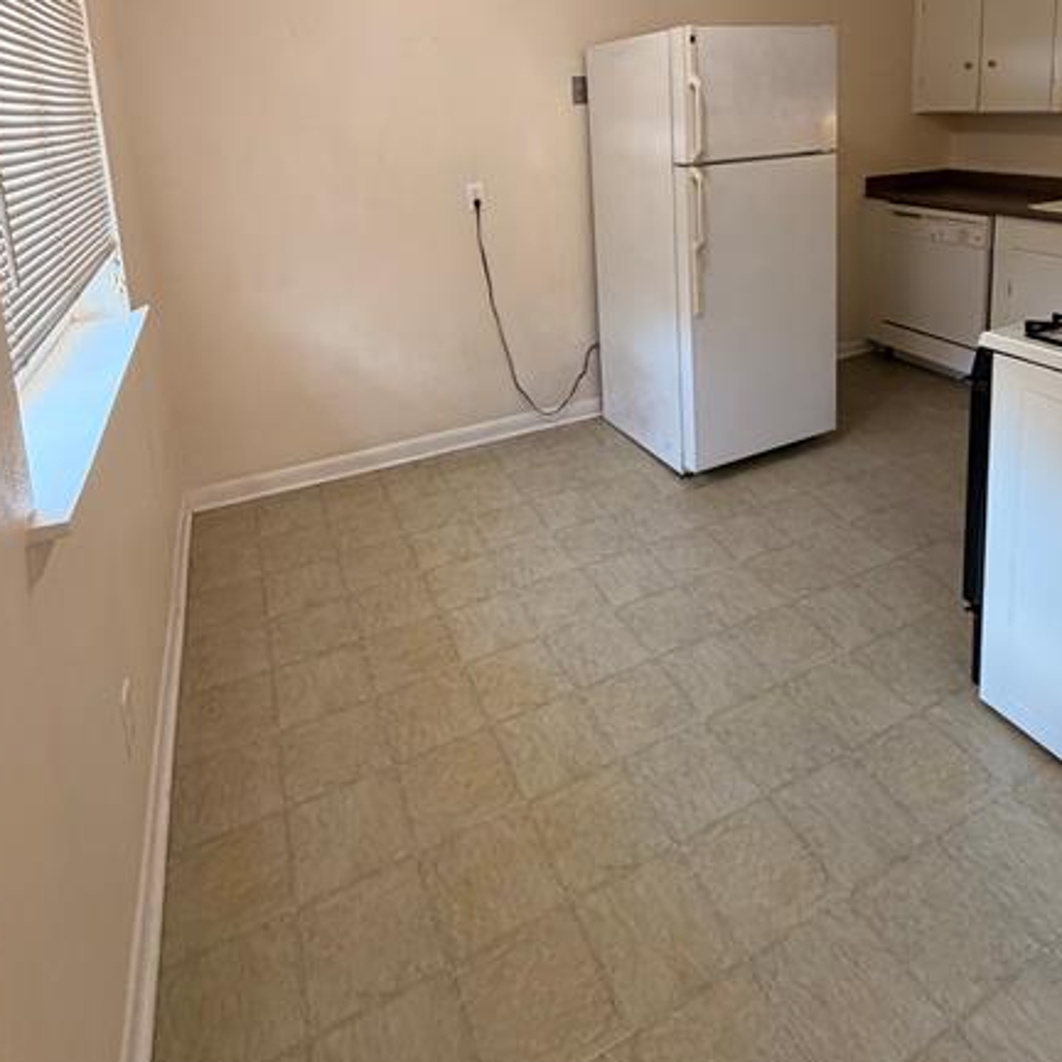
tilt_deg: -8.3
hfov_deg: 69.4
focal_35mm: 22
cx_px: 595
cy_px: 234
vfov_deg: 64.3
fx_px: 764
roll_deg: +2.0
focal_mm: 2.22
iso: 200
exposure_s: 1/60
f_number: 2.2
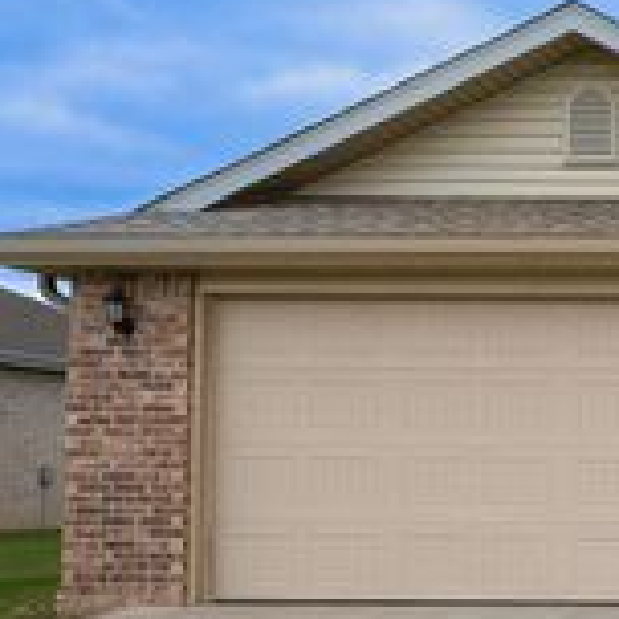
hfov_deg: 20.6
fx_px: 1376
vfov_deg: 25.2
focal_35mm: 68
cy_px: 434
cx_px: 996
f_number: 9
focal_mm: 14
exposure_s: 1/640
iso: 640
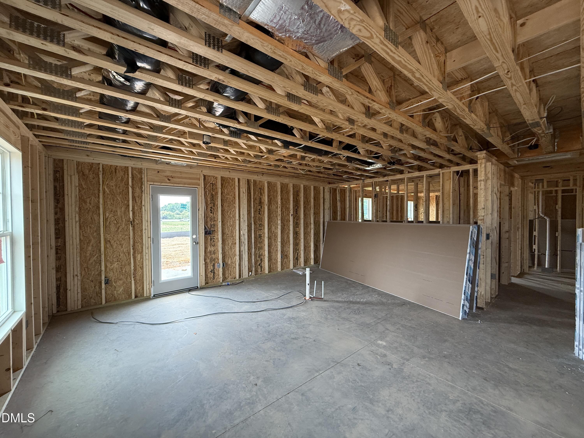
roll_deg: +0.1
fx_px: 236
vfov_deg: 85.7
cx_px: 292
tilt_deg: -1.0
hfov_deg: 102.1
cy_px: 219
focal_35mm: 14
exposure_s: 1/99
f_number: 2.2
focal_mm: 2.22
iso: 200
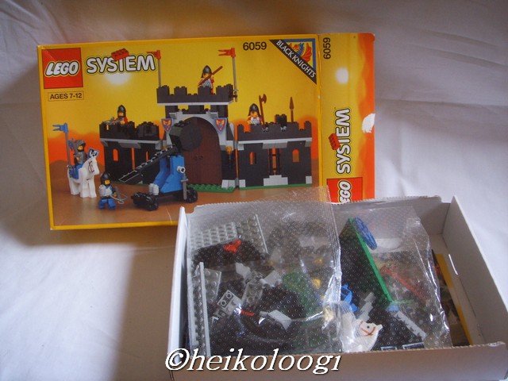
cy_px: 190
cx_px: 254
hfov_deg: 47.9
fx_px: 572
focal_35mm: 39
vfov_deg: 36.8
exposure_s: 1/45
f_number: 3.5
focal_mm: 6.6
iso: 132
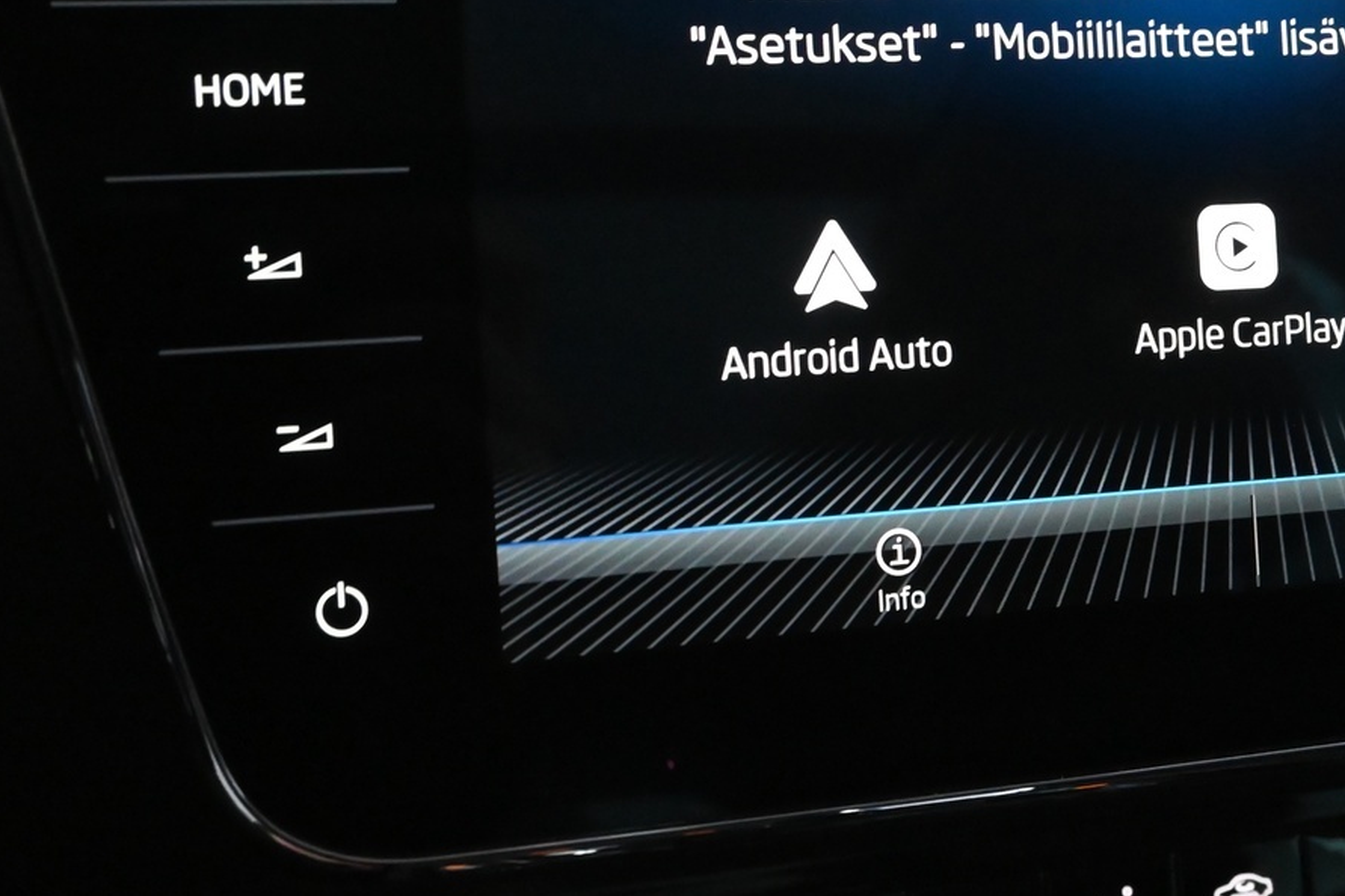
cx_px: 1011
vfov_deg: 22.6
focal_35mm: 60
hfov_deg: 32.8
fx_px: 2241
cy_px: 330
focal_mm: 22
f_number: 5.6
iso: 6400
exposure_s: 1/40
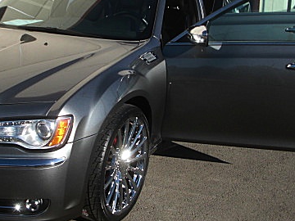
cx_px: 103
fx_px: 545
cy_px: 79
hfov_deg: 30.1
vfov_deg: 22.9
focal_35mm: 64
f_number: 2.8
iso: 50
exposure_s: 1/800
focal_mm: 6.3
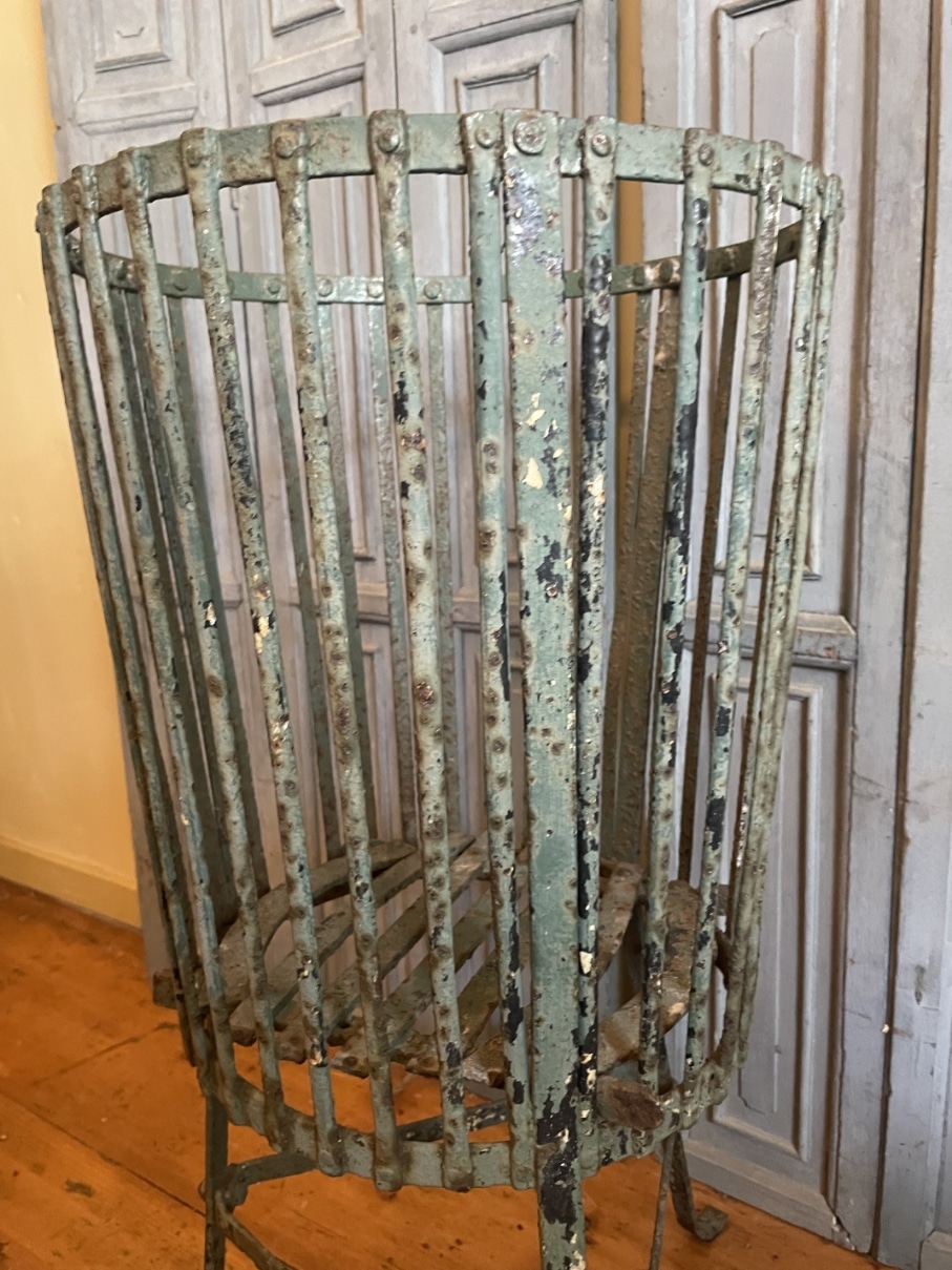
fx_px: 953
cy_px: 635
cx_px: 476
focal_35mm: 26
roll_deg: +3.1
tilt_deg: -12.1
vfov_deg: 67.3
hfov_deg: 53.1
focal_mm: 4.2
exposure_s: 1/33
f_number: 1.6
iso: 500
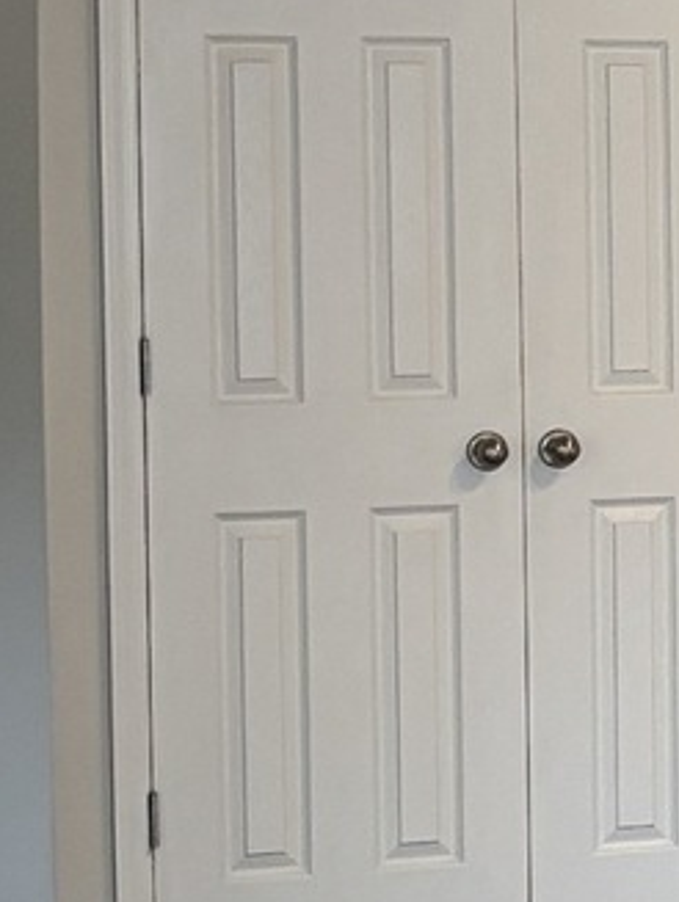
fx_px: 4777
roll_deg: -1.1
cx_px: 1888
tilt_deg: -1.6
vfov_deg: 10.8
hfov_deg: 7.4
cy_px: 276
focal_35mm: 183
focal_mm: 5.96
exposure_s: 1/120
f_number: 1.6
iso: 125
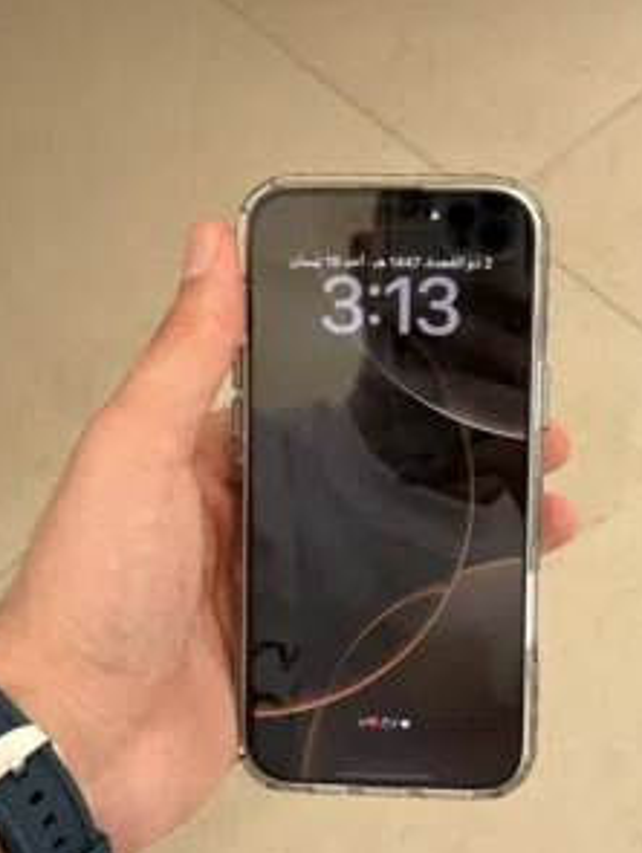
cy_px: 477
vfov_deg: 29.8
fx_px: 1604
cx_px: 353
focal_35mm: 65
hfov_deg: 22.6
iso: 100
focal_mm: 6.76
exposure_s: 1/79
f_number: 1.78
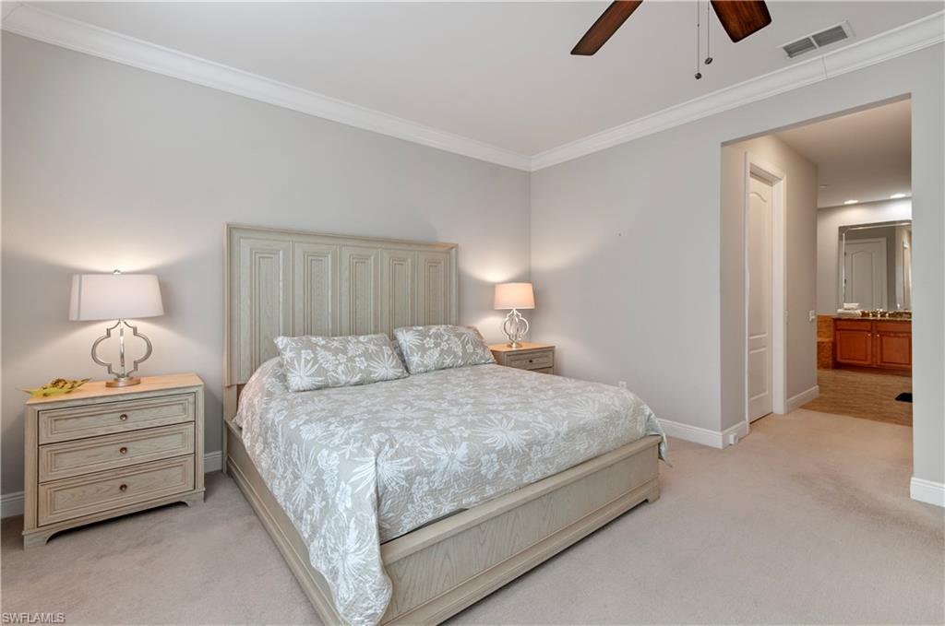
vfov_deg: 77.1
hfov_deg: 100.5
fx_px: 393
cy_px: 313
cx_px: 472
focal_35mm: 15
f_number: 8
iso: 200
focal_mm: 10
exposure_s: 1/3
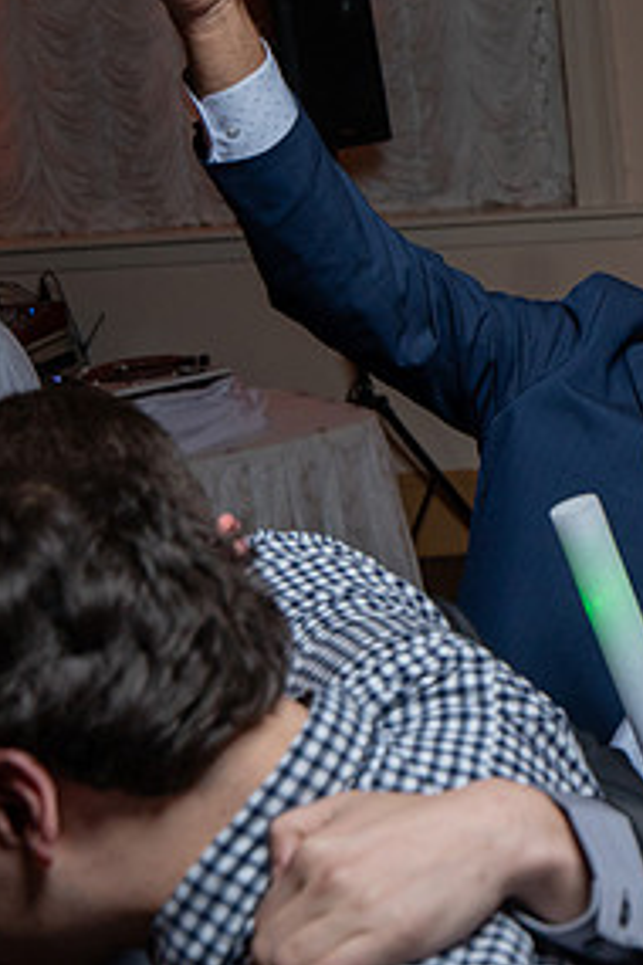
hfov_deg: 18.3
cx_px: 855
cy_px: 280
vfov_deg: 28.9
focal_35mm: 69
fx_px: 1848
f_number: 4
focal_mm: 32
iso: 2000
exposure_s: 1/200
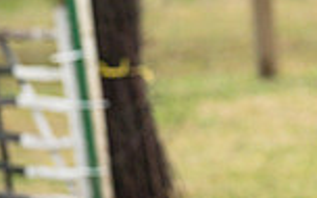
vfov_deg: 2.2
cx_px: 410
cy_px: -52
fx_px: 5270
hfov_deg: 3.4
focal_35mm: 610
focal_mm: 135
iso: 640
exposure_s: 1/1150
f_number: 2.2
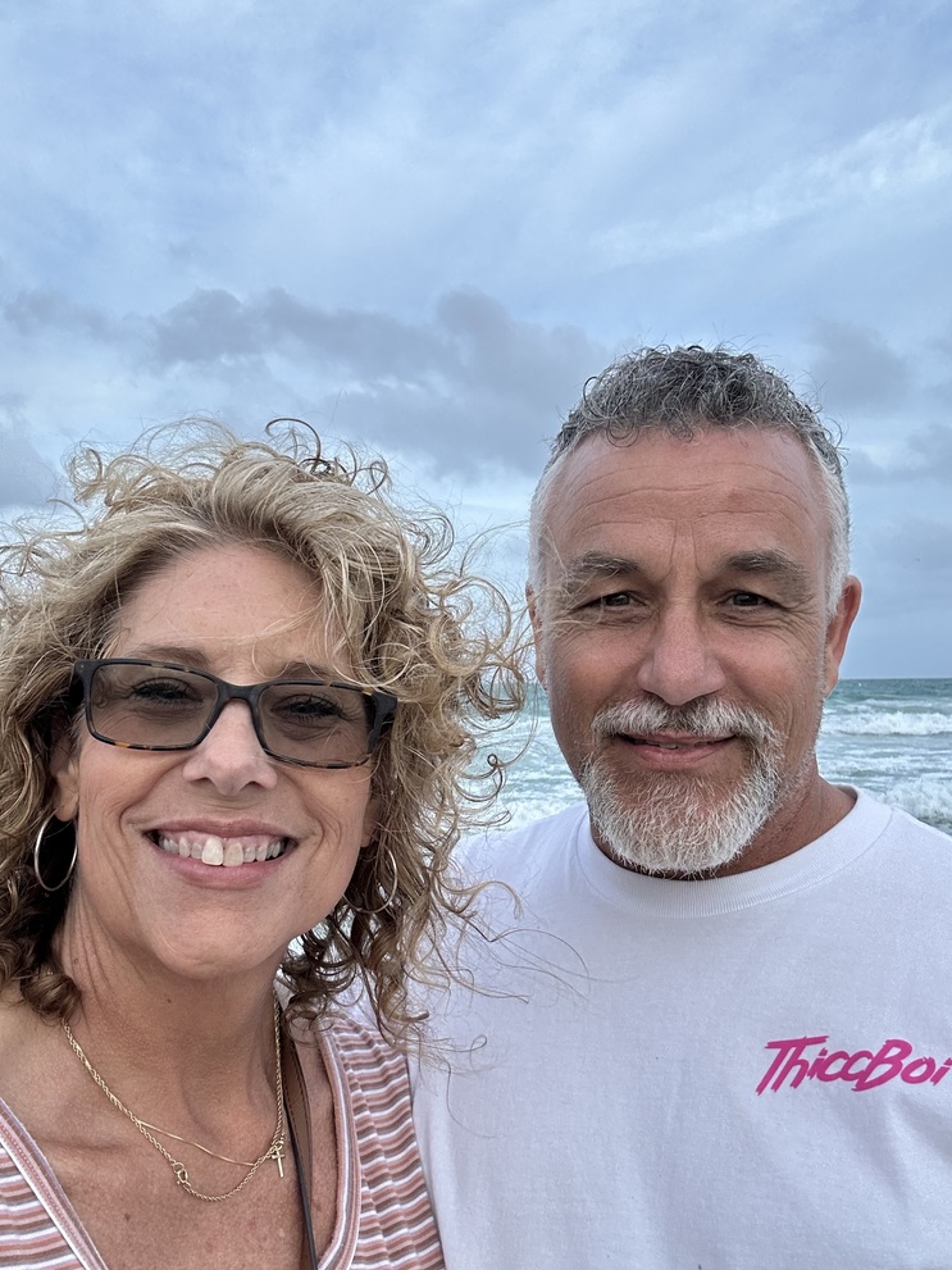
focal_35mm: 31
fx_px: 1137
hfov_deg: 45.4
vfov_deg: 58.4
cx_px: 461
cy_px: 636
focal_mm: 2.69
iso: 25
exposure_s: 1/121
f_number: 1.9
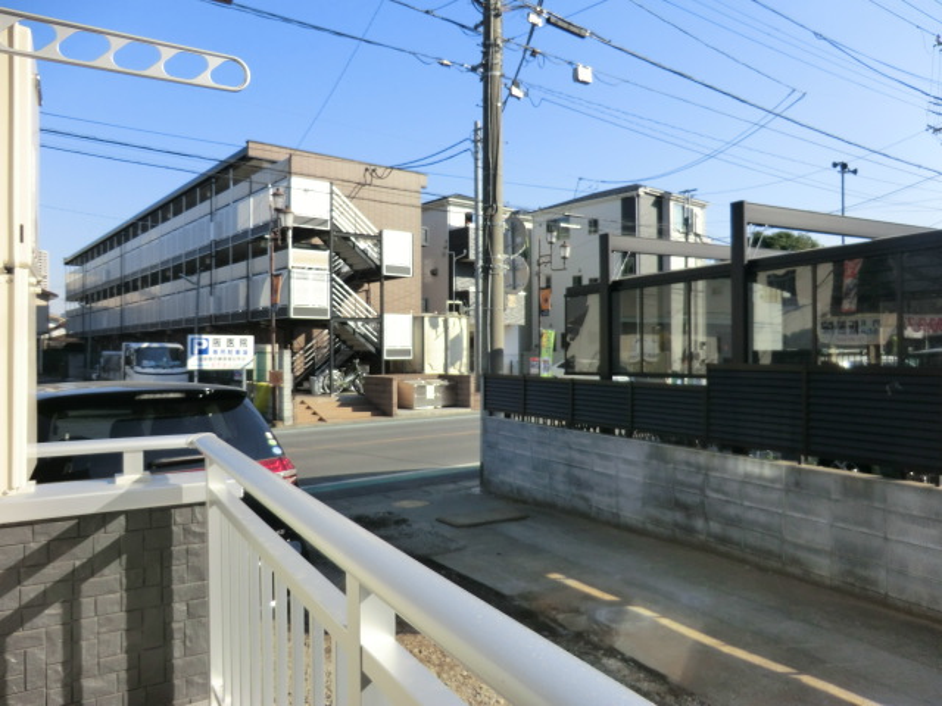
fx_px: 653
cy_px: 353
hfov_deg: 71.6
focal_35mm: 24
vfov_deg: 56.8
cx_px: 471
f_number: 3.2
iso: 80
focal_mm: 4.3
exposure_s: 1/640
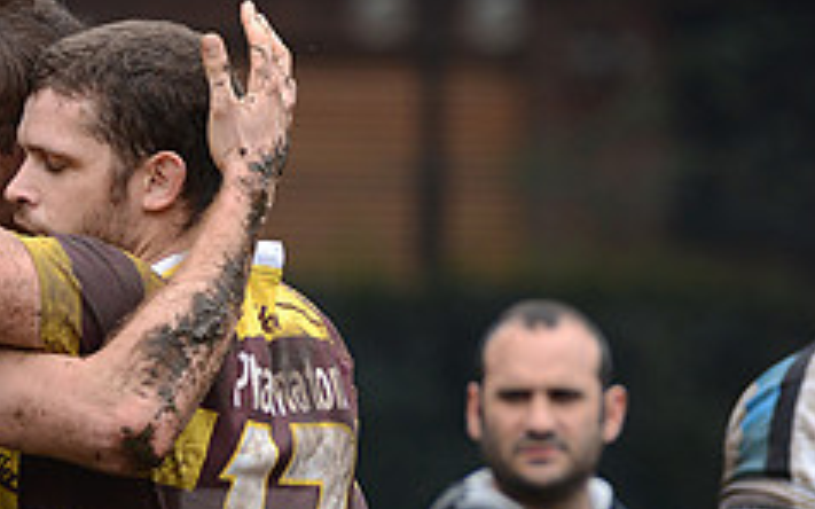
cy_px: 593
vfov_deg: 2.2
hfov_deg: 3.5
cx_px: 31
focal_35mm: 599
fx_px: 13301
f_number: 4
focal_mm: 240
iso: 500
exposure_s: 1/500
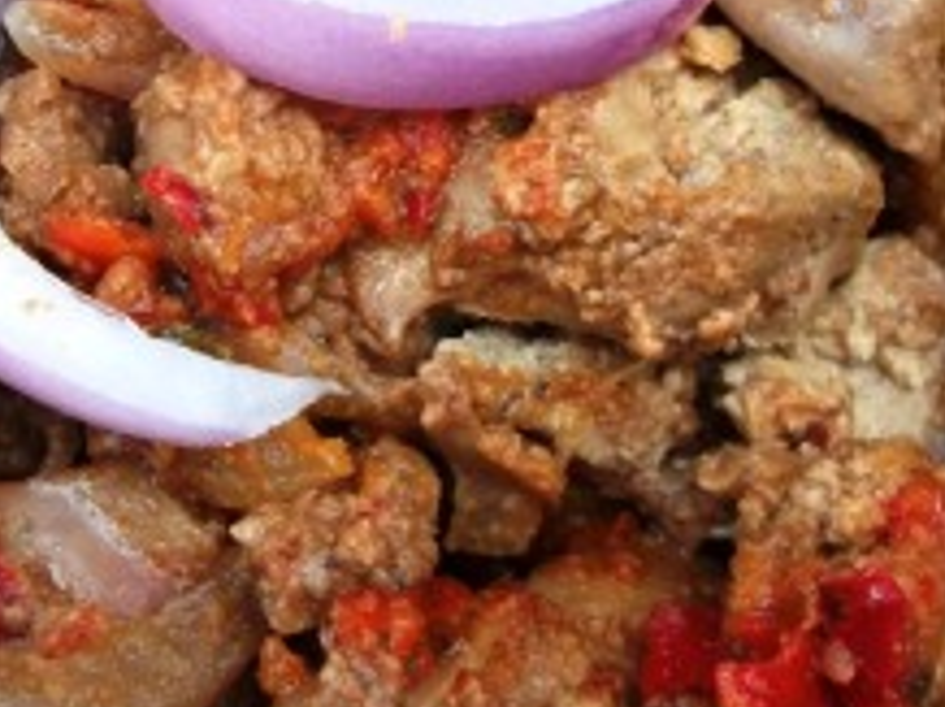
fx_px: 2482
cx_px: 182
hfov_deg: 21.3
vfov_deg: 15.8
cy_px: -52
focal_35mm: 91
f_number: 3.3
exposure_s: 1/50
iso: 64
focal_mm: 5.9
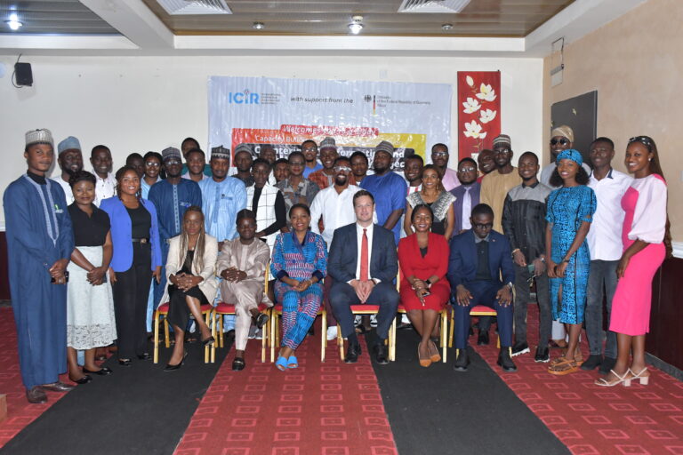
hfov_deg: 57.2
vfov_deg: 40.0
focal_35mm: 33
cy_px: 228
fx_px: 626
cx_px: 342
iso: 1600
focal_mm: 22
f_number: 7.1
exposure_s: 1/100
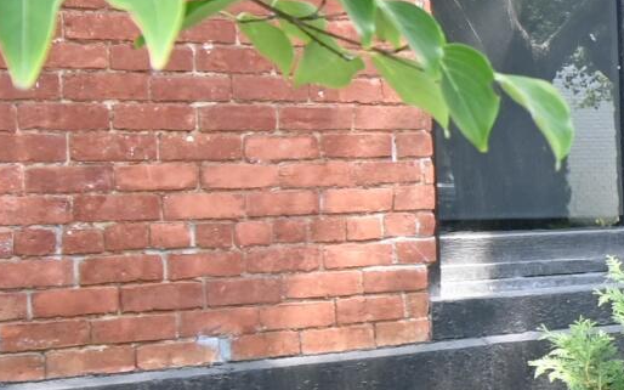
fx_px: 2125
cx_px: 1110
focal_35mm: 125
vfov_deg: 10.4
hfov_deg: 14.7
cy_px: 332
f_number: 5
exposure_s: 1/30
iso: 100
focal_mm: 14
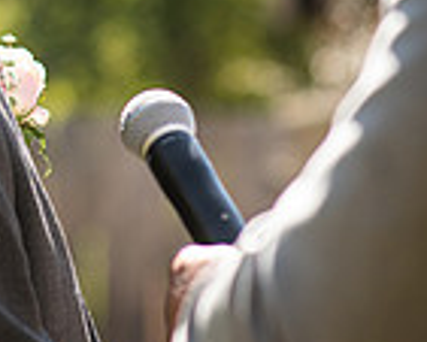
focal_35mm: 254
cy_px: -142
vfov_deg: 6.0
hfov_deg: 7.6
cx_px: 65
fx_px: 3212
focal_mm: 85
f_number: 2.5
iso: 200
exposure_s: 1/1250
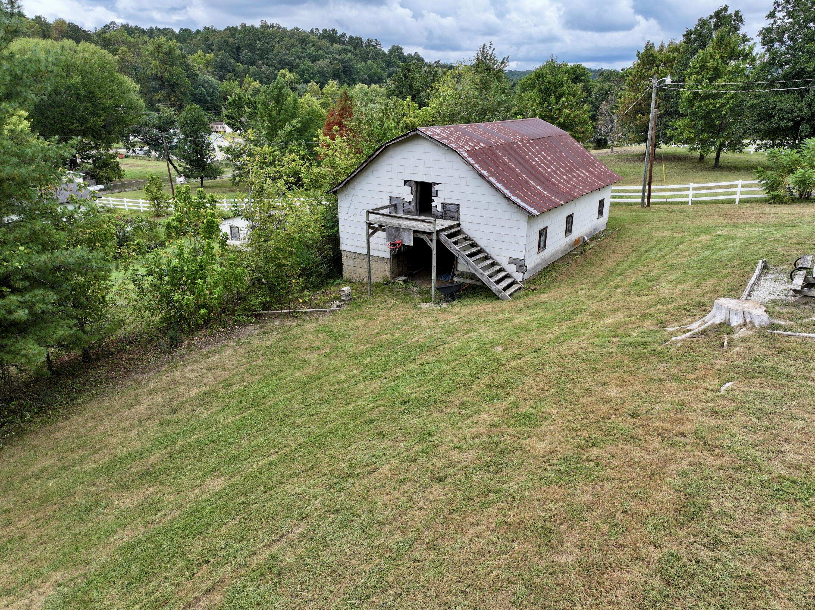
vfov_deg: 56.8
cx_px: 408
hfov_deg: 71.6
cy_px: 305
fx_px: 565
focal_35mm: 24
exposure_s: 1/800
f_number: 2.8
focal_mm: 12.29
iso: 130
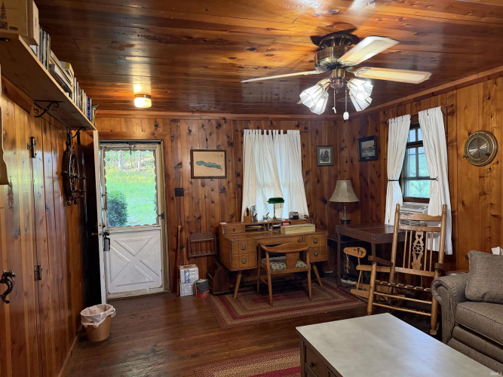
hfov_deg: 71.6
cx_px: 252
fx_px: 349
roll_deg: +2.9
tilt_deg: -0.1
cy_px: 188
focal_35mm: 24
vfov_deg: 56.8
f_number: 1.78
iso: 500
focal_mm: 6.76
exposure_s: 1/60
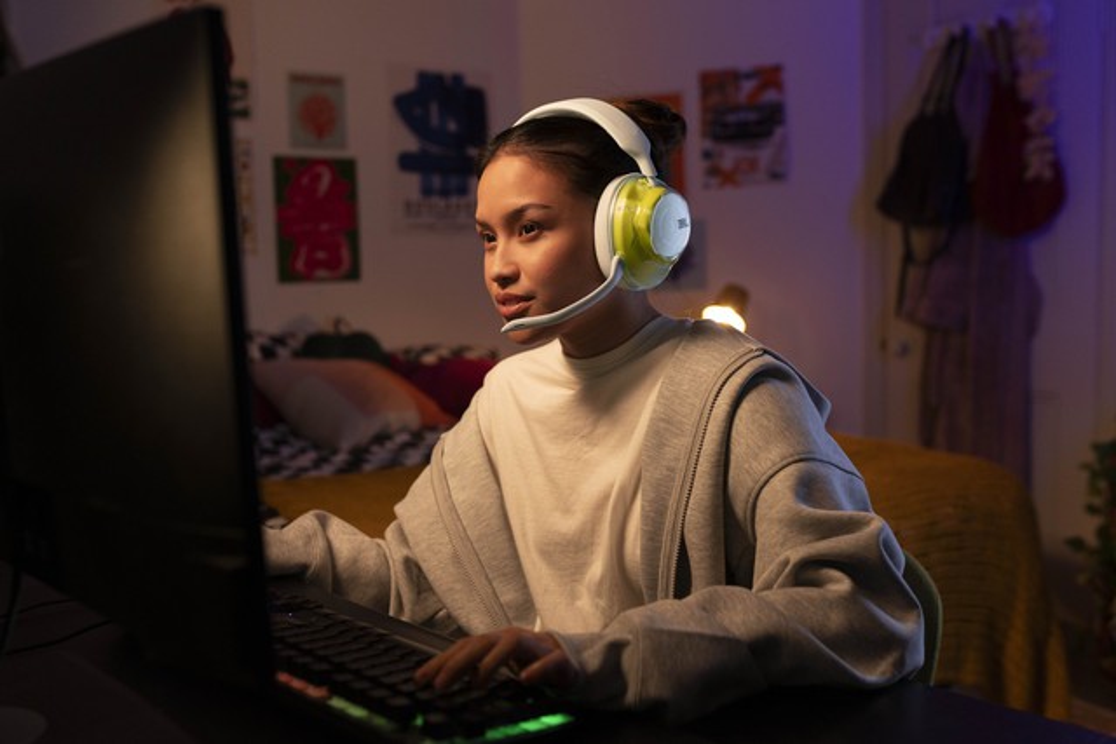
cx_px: 558
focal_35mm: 35
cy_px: 372
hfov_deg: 54.4
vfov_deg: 37.9
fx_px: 1085
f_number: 2.8
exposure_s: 1/250
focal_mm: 35
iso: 1600
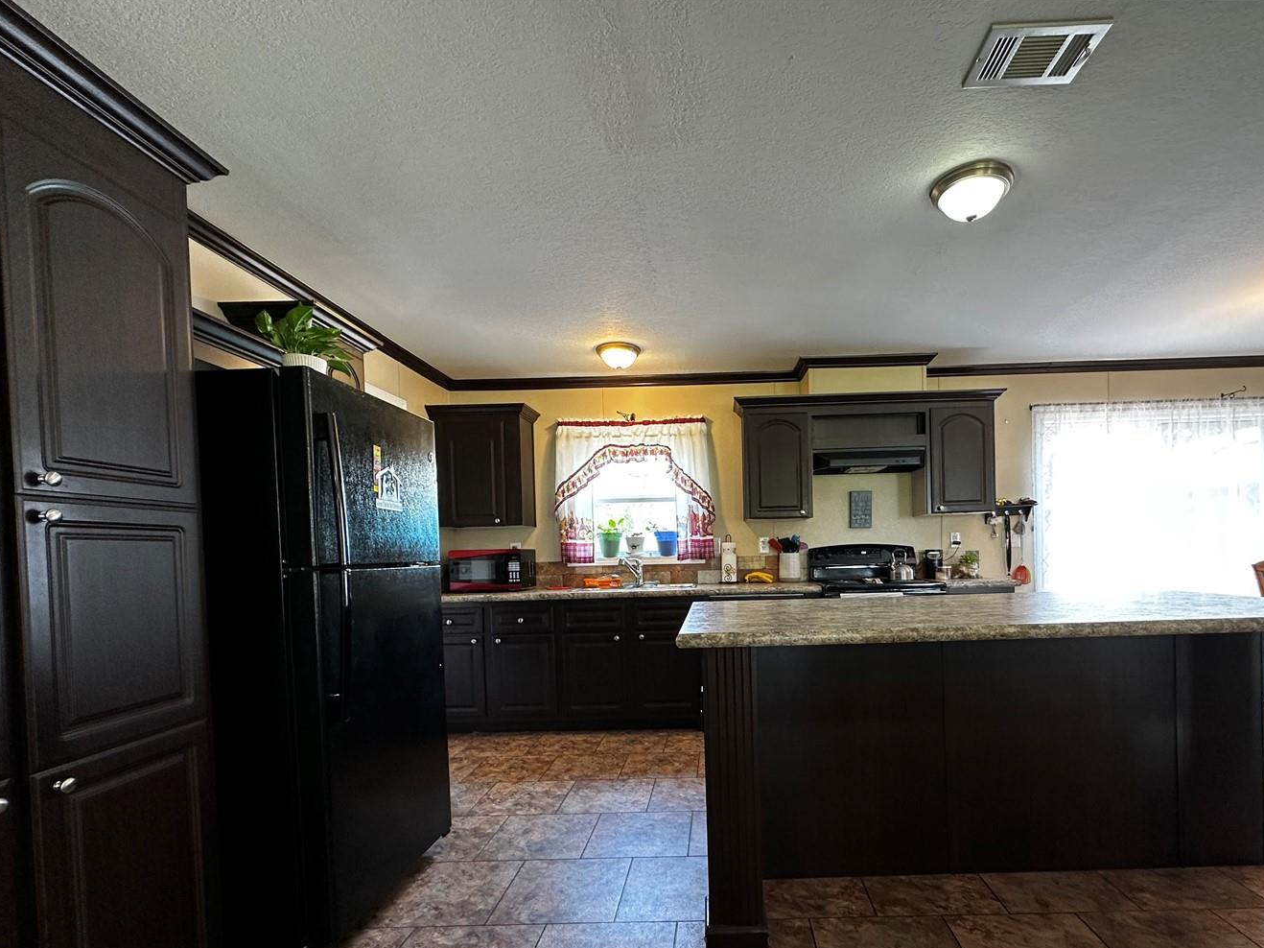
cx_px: 715
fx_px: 621
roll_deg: +0.9
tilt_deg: -1.7
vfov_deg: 73.9
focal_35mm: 17
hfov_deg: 90.5
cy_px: 571
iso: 200
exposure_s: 1/60
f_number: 2.2
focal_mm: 2.22
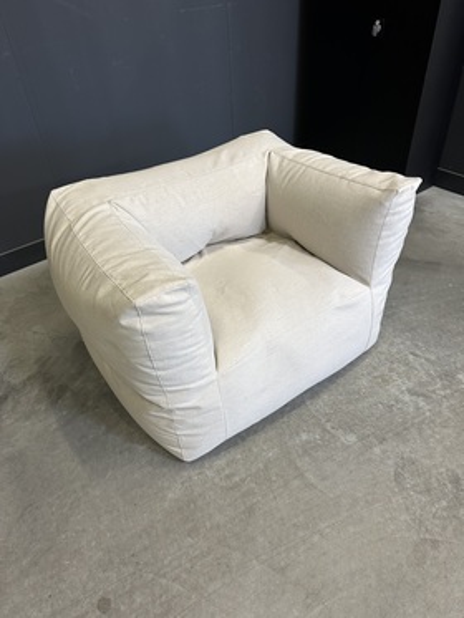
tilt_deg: -40.0
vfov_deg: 71.6
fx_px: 429
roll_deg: +3.2
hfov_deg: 56.8
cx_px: 232
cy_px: 309
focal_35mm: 24
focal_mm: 6.86
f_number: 1.78
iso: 160
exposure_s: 1/50
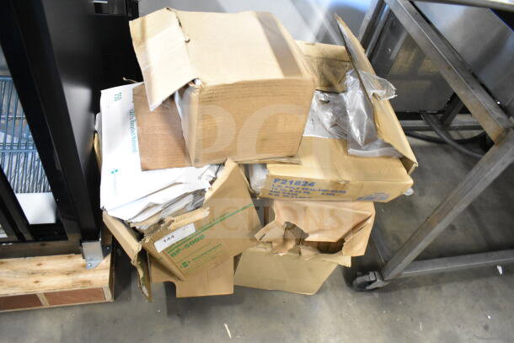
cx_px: 257
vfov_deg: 48.0
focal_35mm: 27
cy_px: 172
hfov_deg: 67.4
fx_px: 386
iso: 4000
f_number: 3.5
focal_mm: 18
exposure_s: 1/30
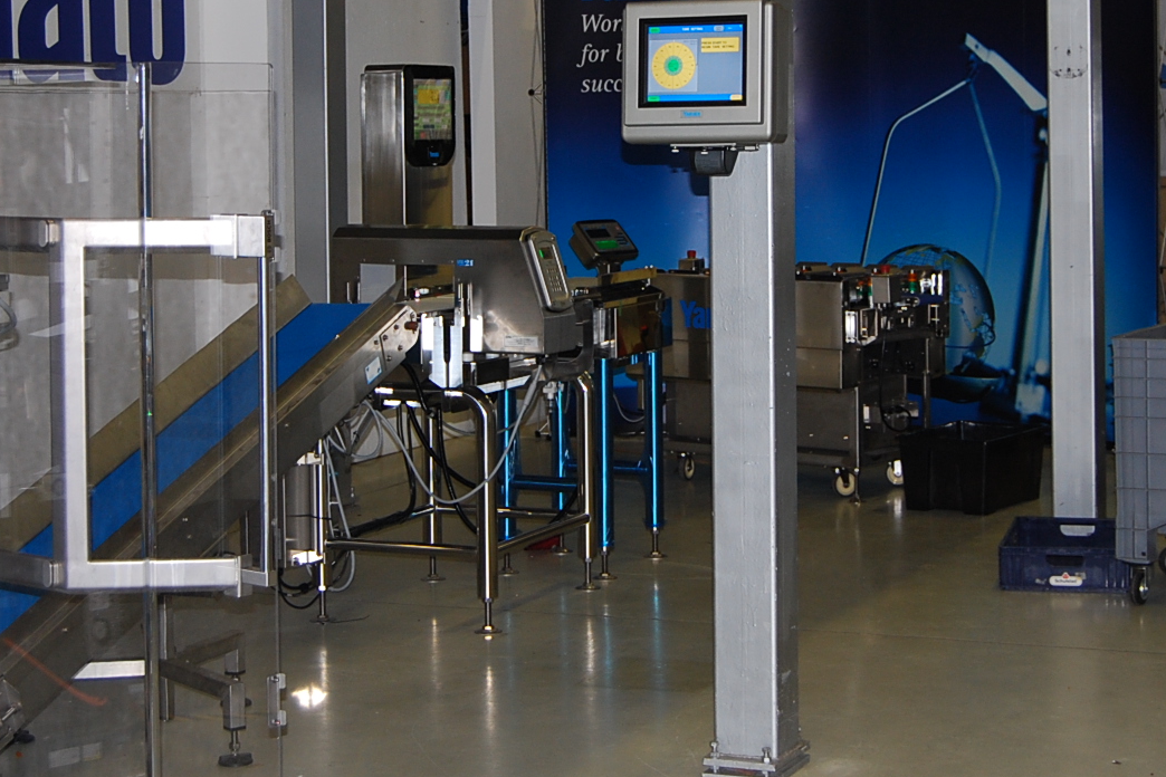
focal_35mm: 78
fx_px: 2526
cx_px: 562
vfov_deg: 17.4
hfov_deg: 26.0
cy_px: 157
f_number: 4.2
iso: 320
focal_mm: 28
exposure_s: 1/60
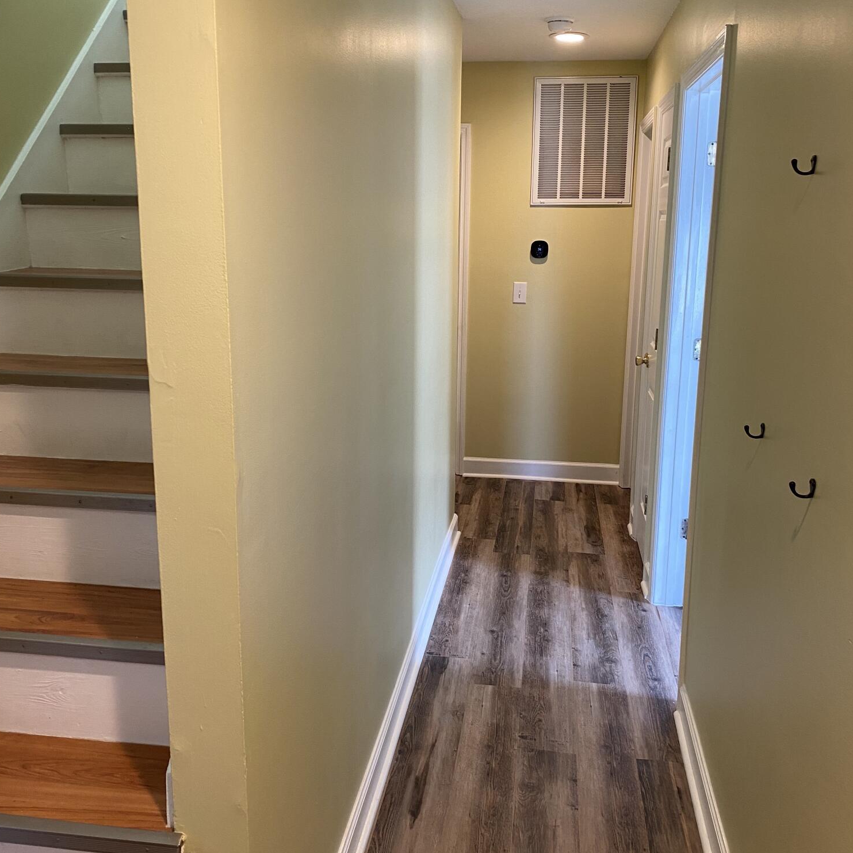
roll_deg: -0.9
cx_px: 423
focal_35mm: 31
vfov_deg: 52.5
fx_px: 864
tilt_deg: -12.1
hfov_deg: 52.5
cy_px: 409
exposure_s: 1/60
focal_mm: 4.25
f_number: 1.8
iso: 100
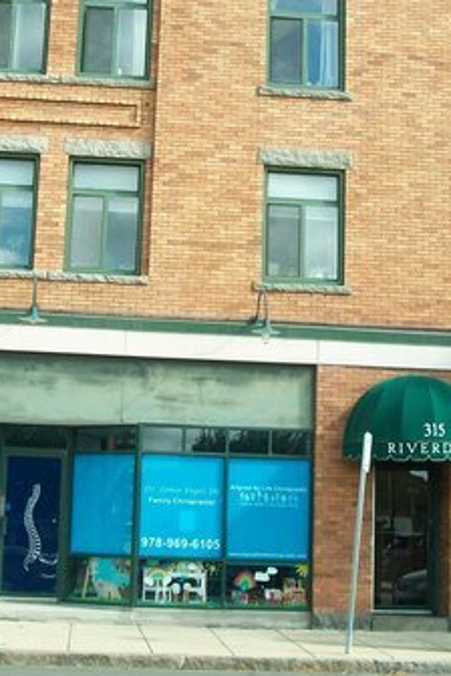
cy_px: 241
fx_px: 1240
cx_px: 241
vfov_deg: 30.3
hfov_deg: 20.6
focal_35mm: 66
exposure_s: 1/500
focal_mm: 5.7
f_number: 2.9
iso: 80
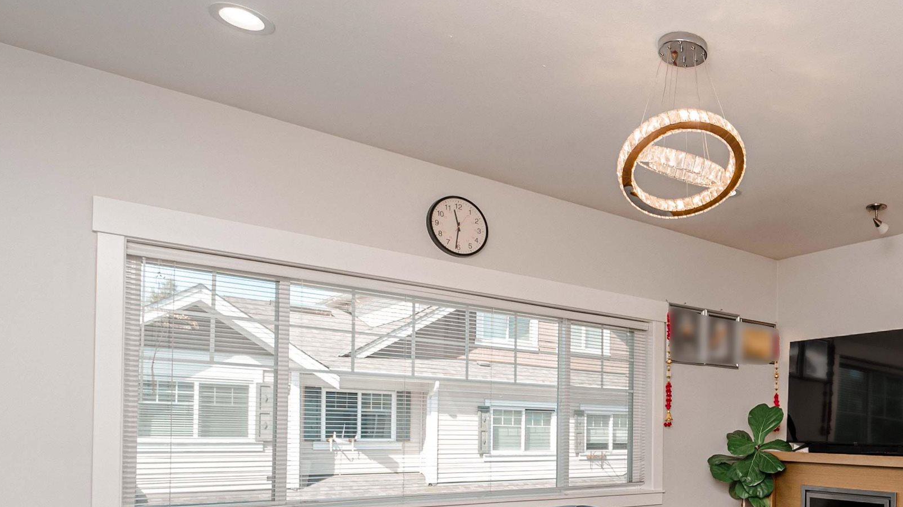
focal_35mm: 28
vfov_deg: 39.3
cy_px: 428
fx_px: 670
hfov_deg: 61.2
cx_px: 746
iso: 100
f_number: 3.5
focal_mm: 14
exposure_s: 1/200
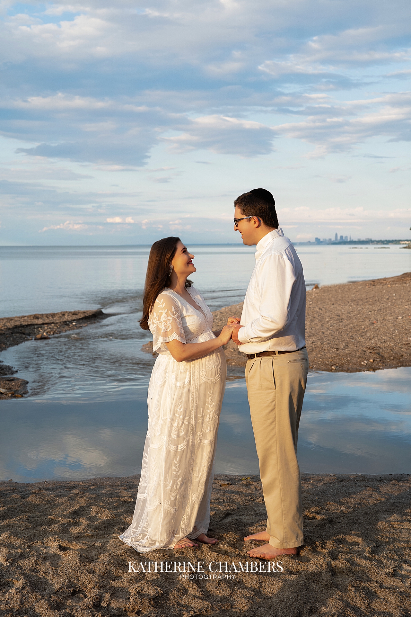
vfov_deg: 39.6
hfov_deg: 27.0
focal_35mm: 50
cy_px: 308
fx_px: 856
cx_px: 206
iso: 800
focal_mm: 50
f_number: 5
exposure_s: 1/400
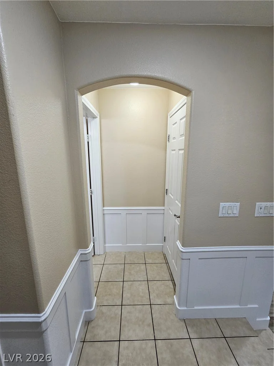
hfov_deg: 89.9
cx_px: 137
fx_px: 137
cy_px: 183
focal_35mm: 13
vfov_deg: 106.2
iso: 160
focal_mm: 2.2
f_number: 2.2
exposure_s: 1/60
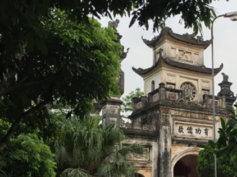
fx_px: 376
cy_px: 148
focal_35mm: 55
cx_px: 200
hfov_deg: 33.6
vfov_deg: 25.9
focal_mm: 4.15
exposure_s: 1/1412
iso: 32
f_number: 2.2
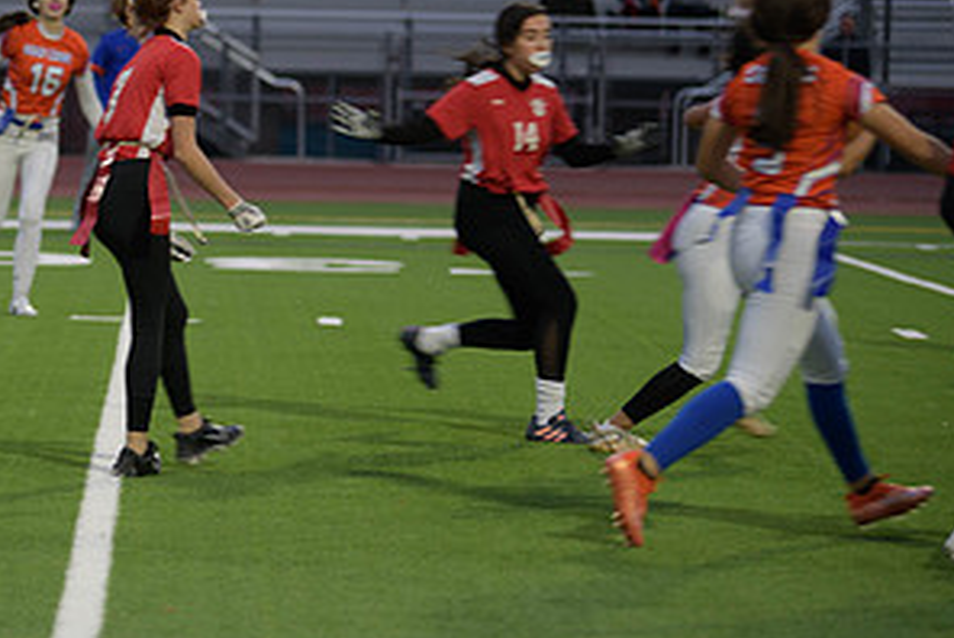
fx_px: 6340
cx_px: 71
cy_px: 169
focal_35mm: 239
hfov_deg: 8.6
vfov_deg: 5.8
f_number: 2.8
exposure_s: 1/200
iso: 360
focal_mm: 122
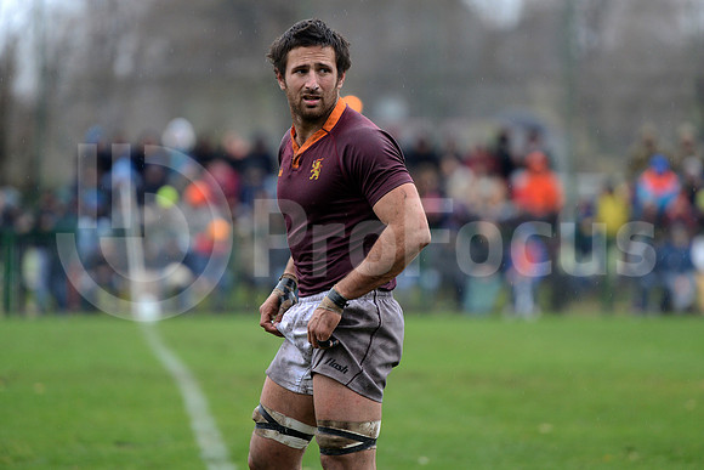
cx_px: 352
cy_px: 235
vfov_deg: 5.1
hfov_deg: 7.6
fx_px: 5281
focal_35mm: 270
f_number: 4
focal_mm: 270
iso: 1250
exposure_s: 1/500
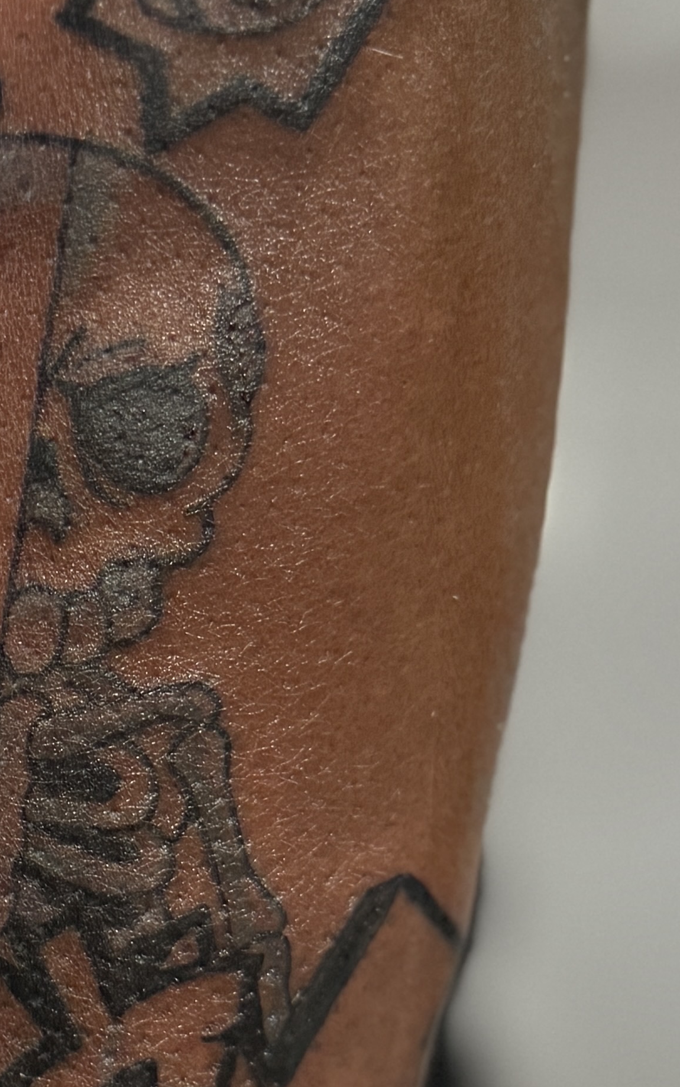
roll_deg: +8.1
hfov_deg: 16.0
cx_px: -69
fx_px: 2342
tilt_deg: -36.6
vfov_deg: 26.1
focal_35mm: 79
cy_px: 613
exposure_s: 1/60
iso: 400
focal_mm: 6.76
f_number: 1.78
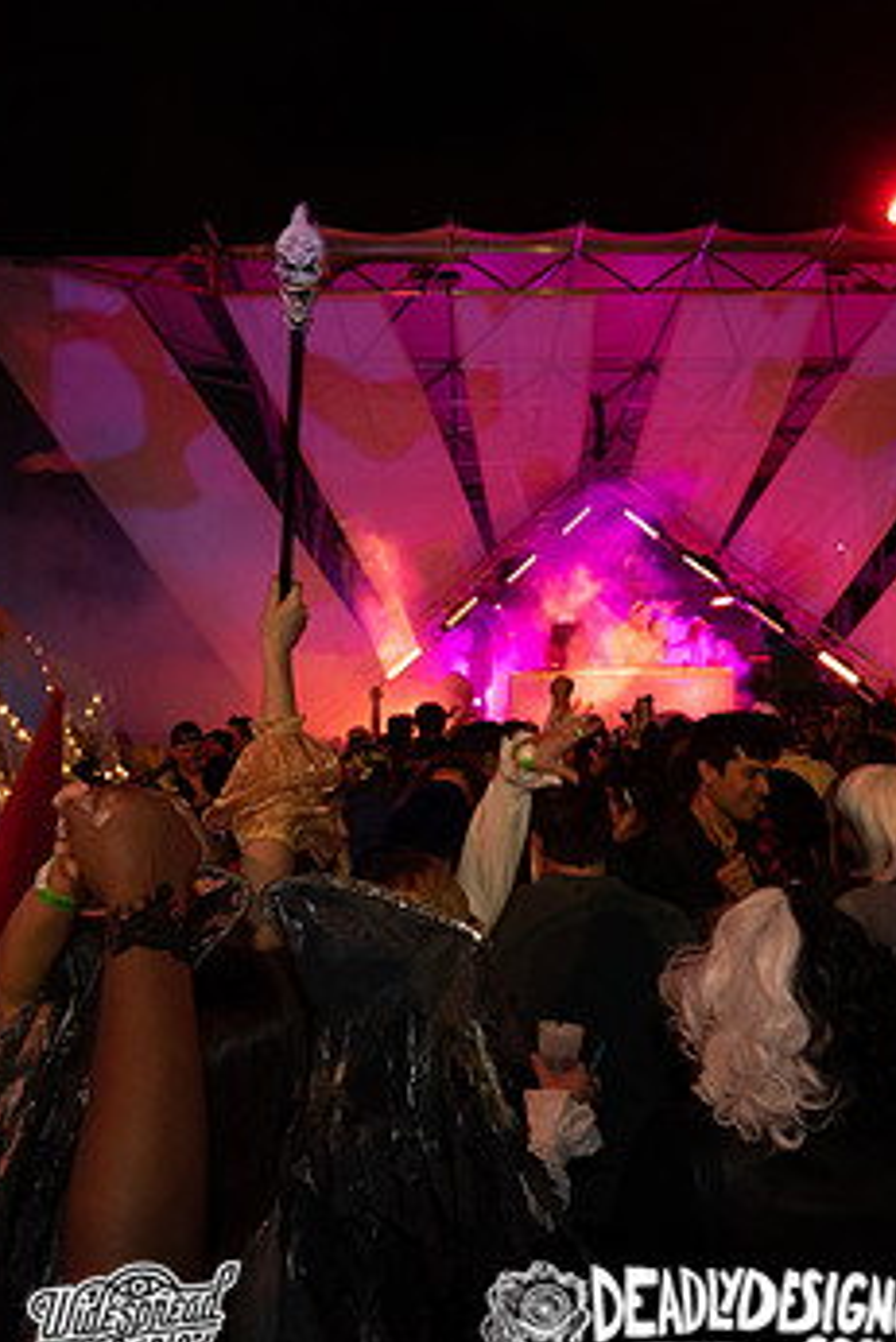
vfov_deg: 69.3
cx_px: 491
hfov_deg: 49.5
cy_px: 637
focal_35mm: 26
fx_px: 970
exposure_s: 1/60
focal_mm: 14
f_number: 3.5
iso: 2000
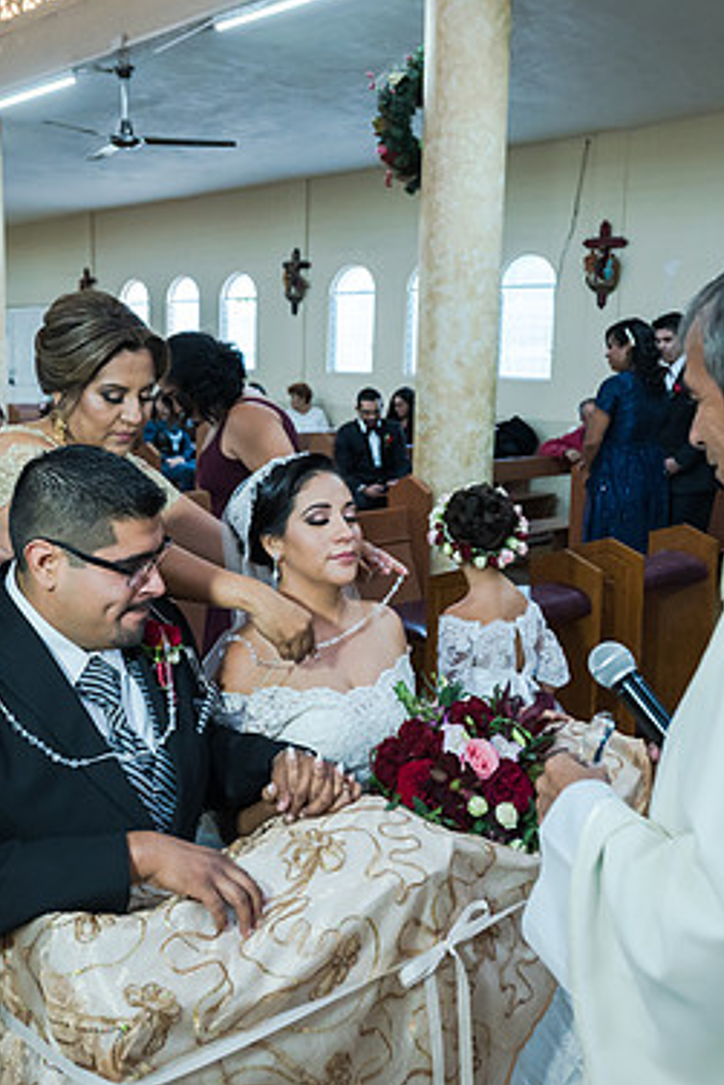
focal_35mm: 37
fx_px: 1115
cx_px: 297
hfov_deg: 35.9
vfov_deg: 51.9
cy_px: 530
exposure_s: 1/100
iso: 1600
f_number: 2.8
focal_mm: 24
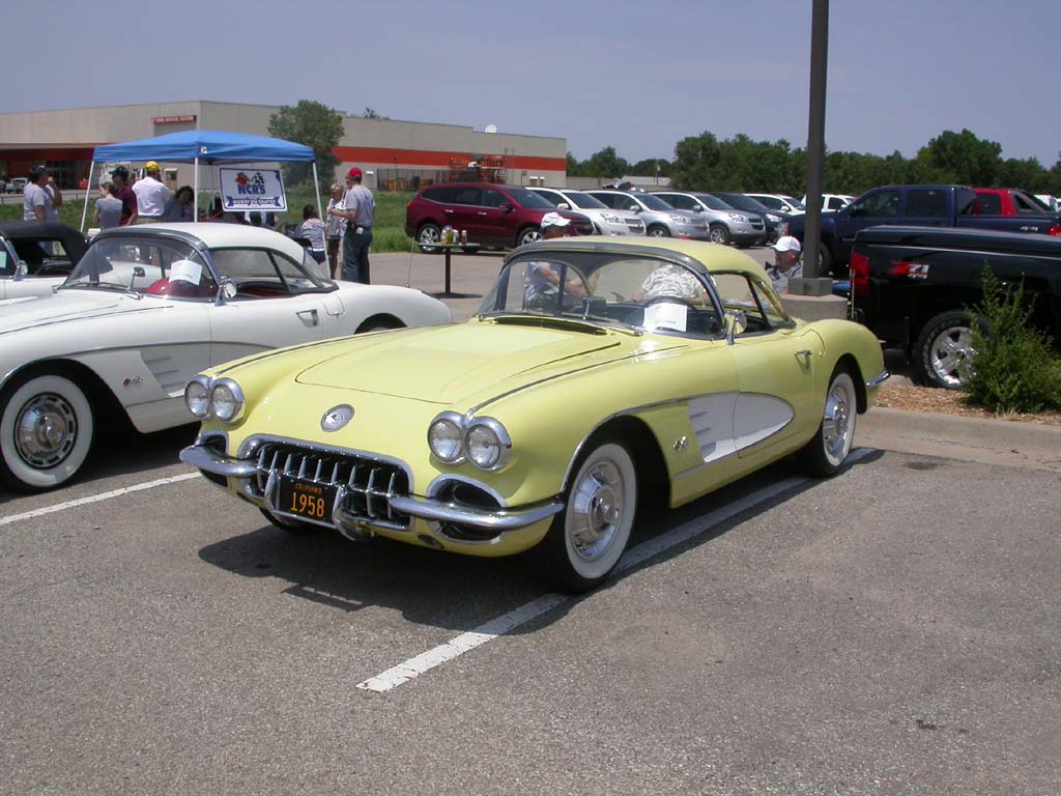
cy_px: 398
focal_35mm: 38
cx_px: 530
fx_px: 1165
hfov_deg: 49.0
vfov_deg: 37.7
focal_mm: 7.85
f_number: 7.5
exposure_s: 1/660
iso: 100
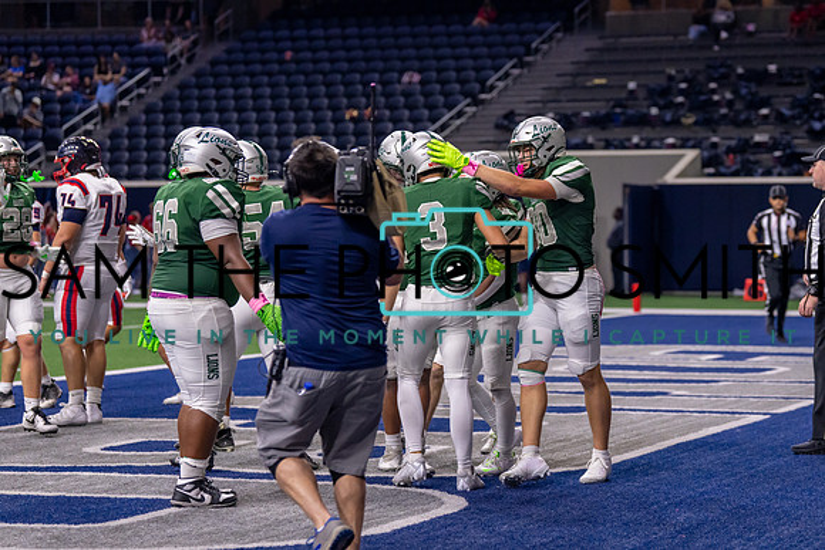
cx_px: 485
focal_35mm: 117
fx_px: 2673
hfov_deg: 17.5
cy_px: 236
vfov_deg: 11.8
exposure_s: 1/1000
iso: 2500
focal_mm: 95
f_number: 2.8
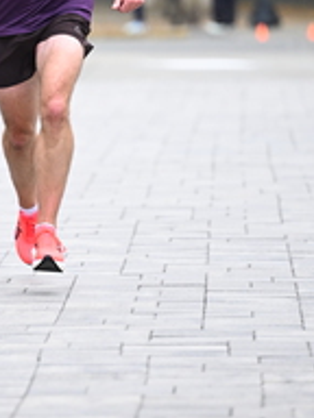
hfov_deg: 3.1
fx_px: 5830
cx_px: 1
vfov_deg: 4.1
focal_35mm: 482
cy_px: 113
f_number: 2.8
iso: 1250
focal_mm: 175
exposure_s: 1/1600
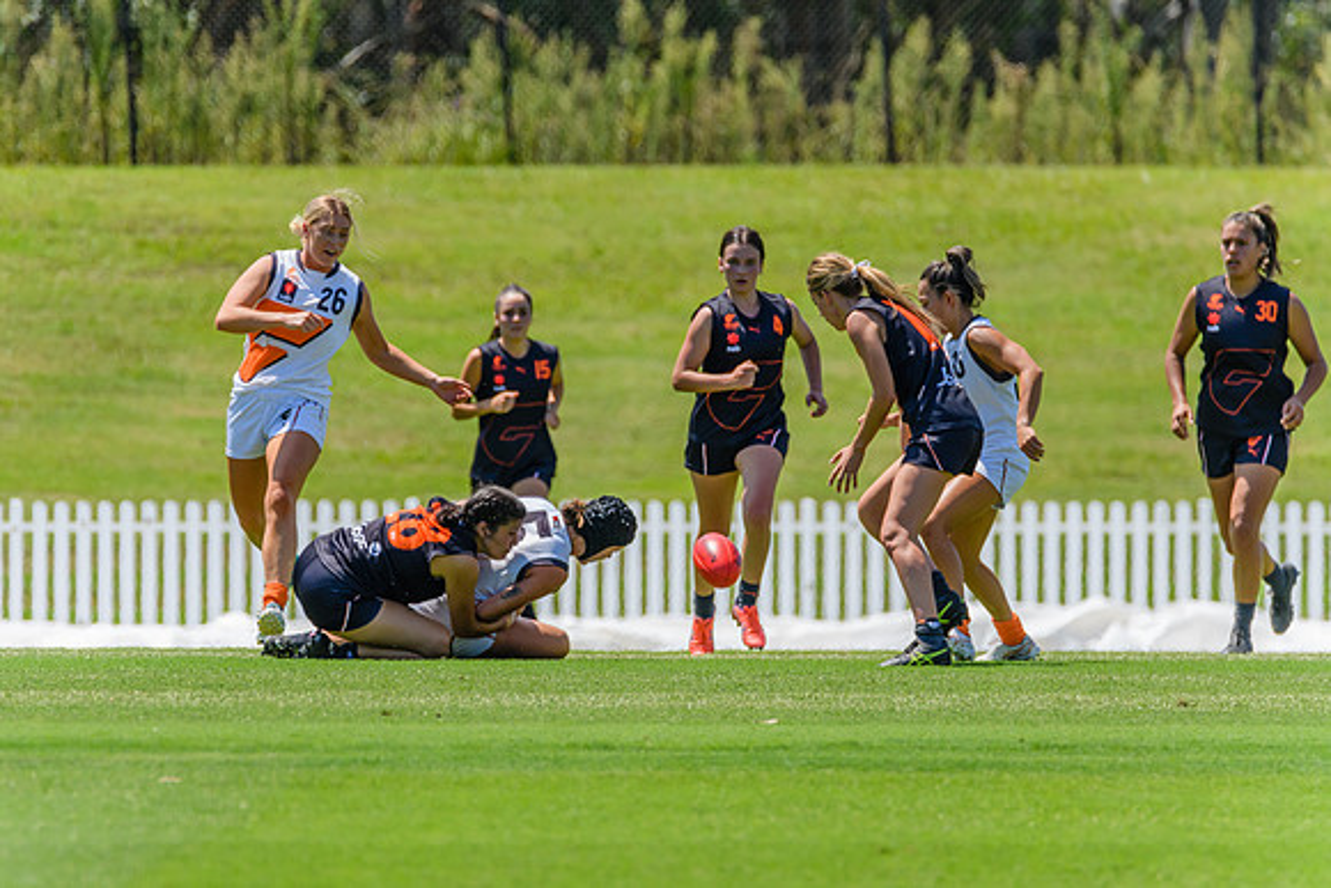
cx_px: 607
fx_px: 24141
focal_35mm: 653
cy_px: 439
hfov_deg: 3.2
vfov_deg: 2.1
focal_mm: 600
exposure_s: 1/1600
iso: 800
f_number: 10
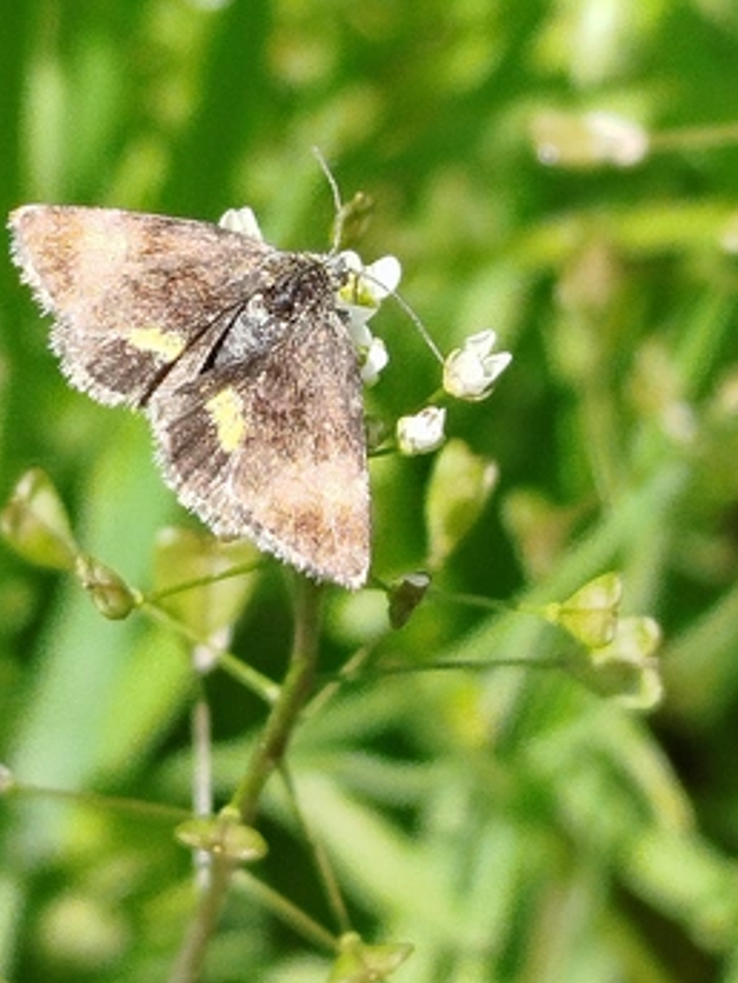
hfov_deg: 21.9
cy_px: 203
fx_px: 1905
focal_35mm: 67
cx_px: 312
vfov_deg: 28.4
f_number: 1.7
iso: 50
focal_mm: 5.31
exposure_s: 1/374
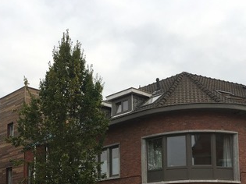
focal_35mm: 59
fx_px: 419
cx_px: 96
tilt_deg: +8.3
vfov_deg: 23.8
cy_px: 183
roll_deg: -0.2
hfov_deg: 32.6
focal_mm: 4.15
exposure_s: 1/625
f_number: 2.2
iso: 25
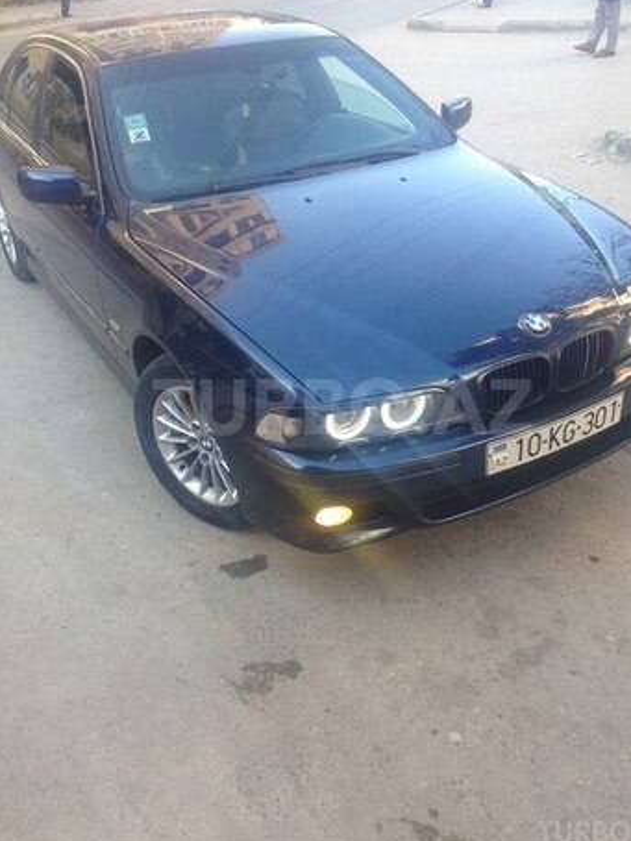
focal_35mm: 36
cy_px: 407
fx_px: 875
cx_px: 342
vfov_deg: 51.4
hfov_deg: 39.6
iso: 50
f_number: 2.4
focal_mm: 4.12
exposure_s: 1/120
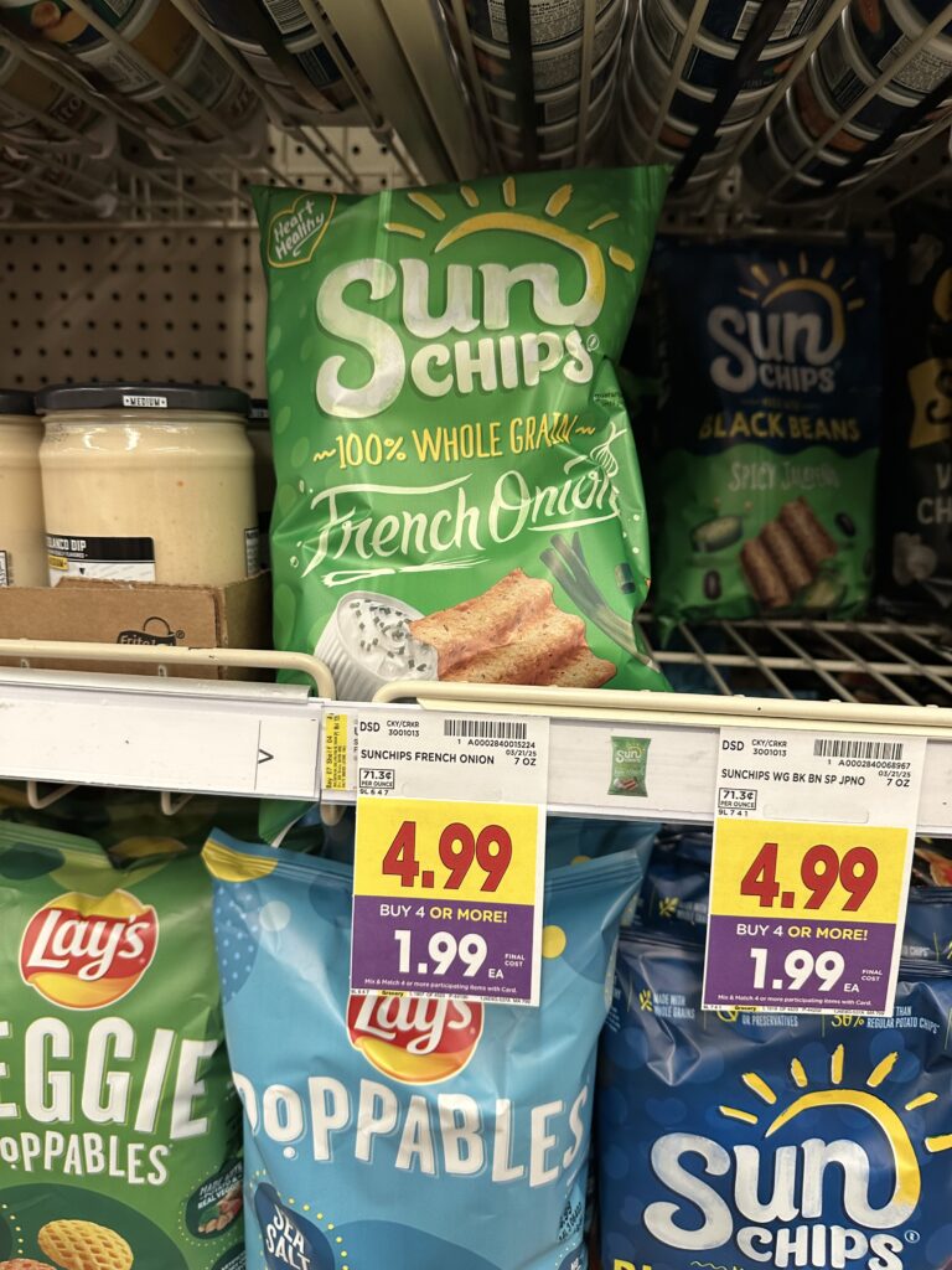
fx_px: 880
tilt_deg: -13.7
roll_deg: -1.3
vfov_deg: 71.6
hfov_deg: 56.8
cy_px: 635
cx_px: 476
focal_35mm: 24
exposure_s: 1/61
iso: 200
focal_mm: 6.86
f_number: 1.78
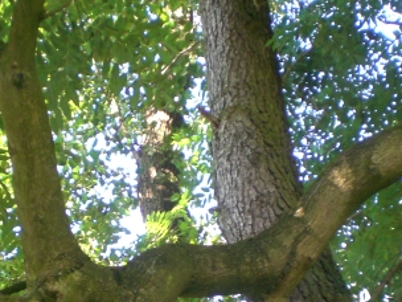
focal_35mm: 80
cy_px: 314
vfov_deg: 17.9
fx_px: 929
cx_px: 138
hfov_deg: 24.3
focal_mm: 6.3
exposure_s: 1/80
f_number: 3.1
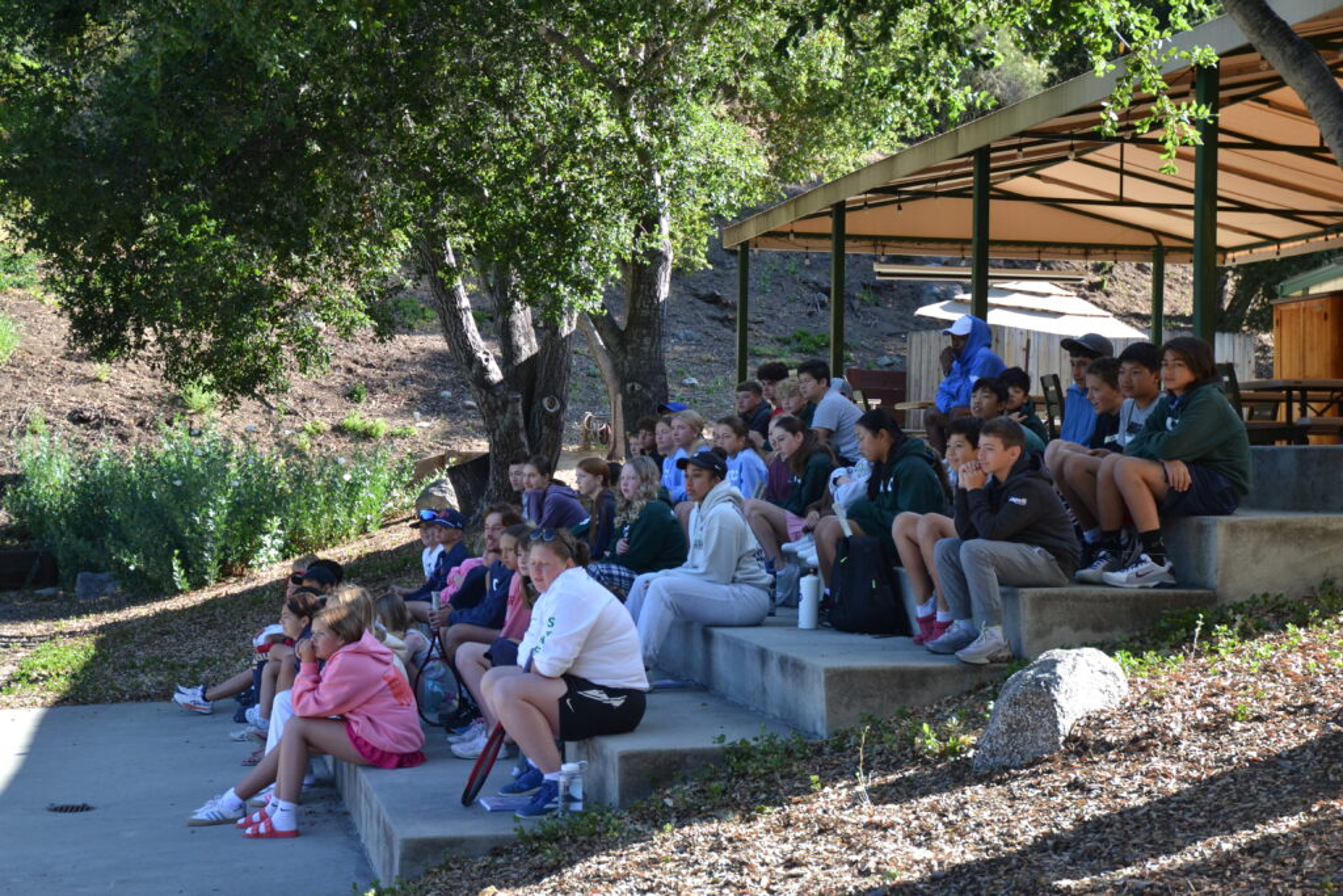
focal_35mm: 57
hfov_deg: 35.0
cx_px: 672
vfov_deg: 23.8
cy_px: 448
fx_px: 2127
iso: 500
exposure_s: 1/500
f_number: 4.2
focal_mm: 38
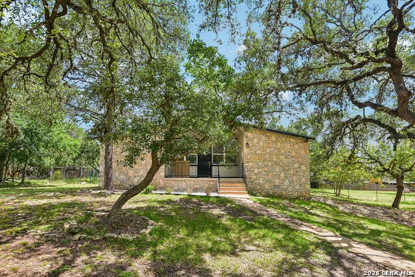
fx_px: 208
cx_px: 208
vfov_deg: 67.4
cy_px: 138
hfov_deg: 90.0
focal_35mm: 18
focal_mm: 18
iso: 400
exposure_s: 1/160
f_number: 8
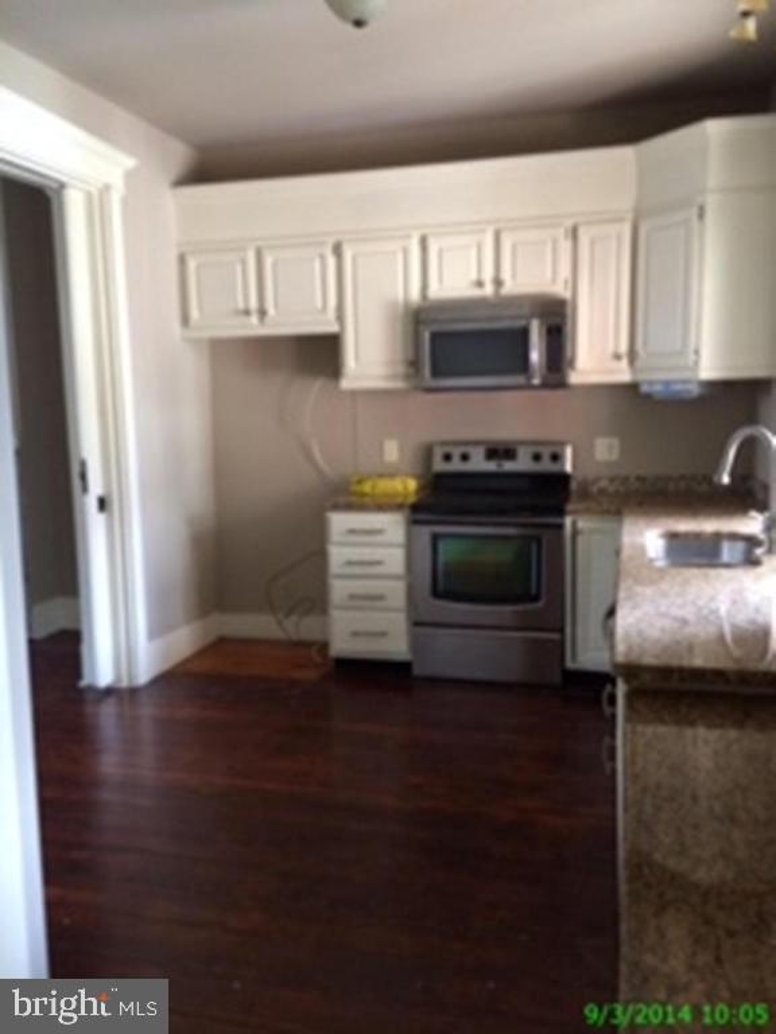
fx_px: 897
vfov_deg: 60.0
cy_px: 517
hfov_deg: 46.8
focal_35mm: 30
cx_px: 388
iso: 250
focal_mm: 4.12
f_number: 2.2
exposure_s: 1/30
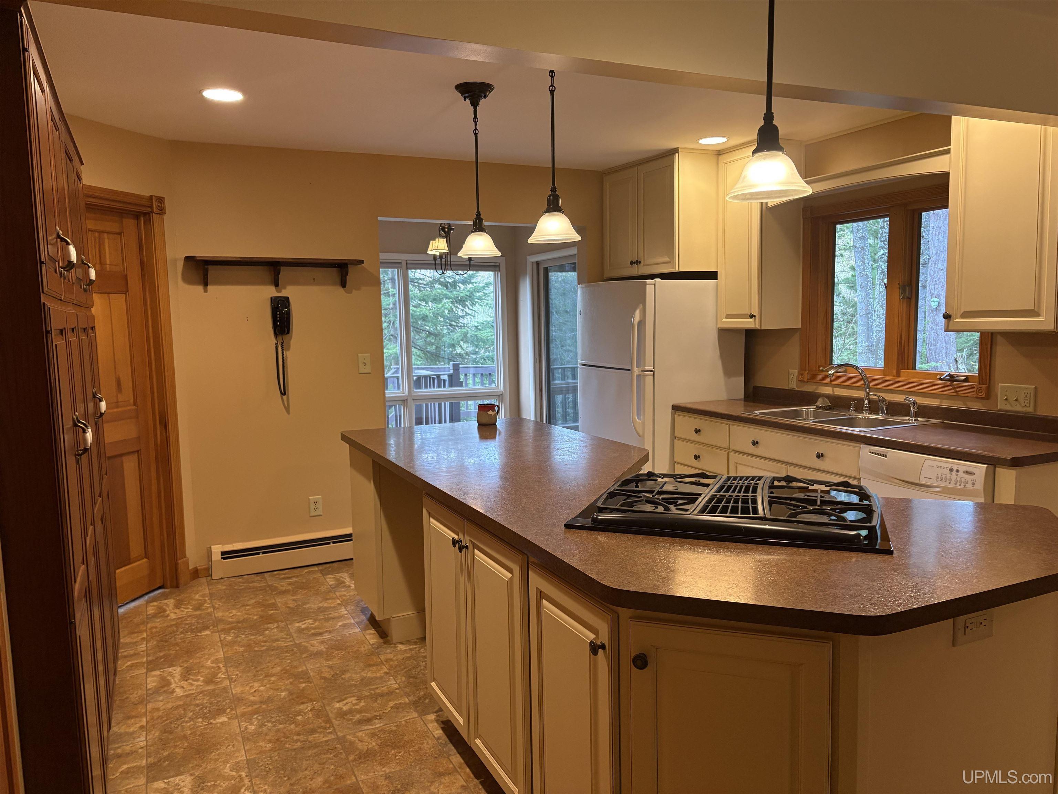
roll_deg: +1.5
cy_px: 397
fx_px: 795
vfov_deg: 53.1
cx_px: 529
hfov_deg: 67.3
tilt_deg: -6.4
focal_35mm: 26
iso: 200
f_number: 1.6
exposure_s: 1/60
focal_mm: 5.96
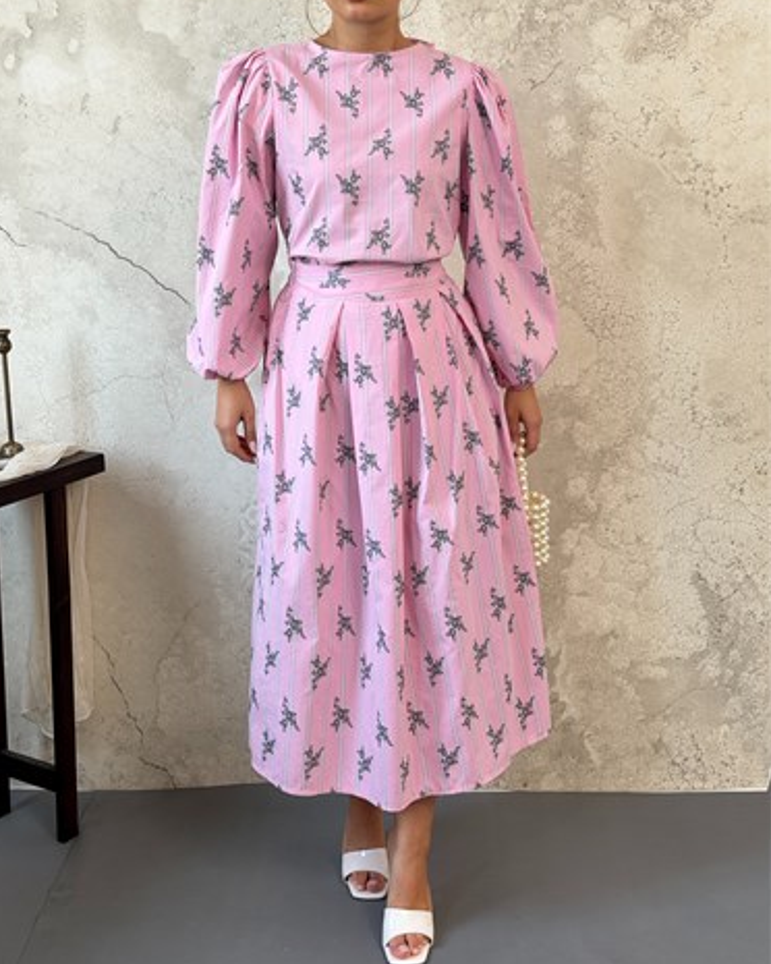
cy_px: 502
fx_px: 1455
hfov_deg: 29.7
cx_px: 379
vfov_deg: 36.6
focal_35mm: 51
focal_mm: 6.76
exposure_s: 1/121
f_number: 1.78
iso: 64
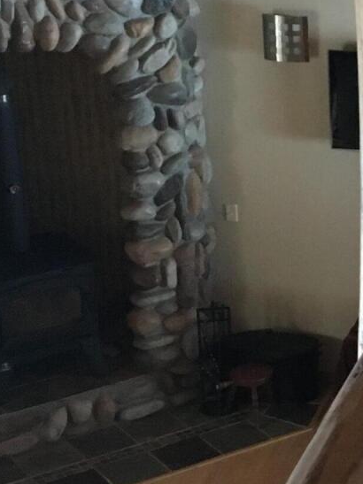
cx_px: 588
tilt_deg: -19.5
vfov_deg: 18.5
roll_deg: -1.4
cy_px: 215
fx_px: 1483
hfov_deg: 13.0
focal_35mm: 106
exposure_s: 1/20
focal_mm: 4.15
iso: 200
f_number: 2.2
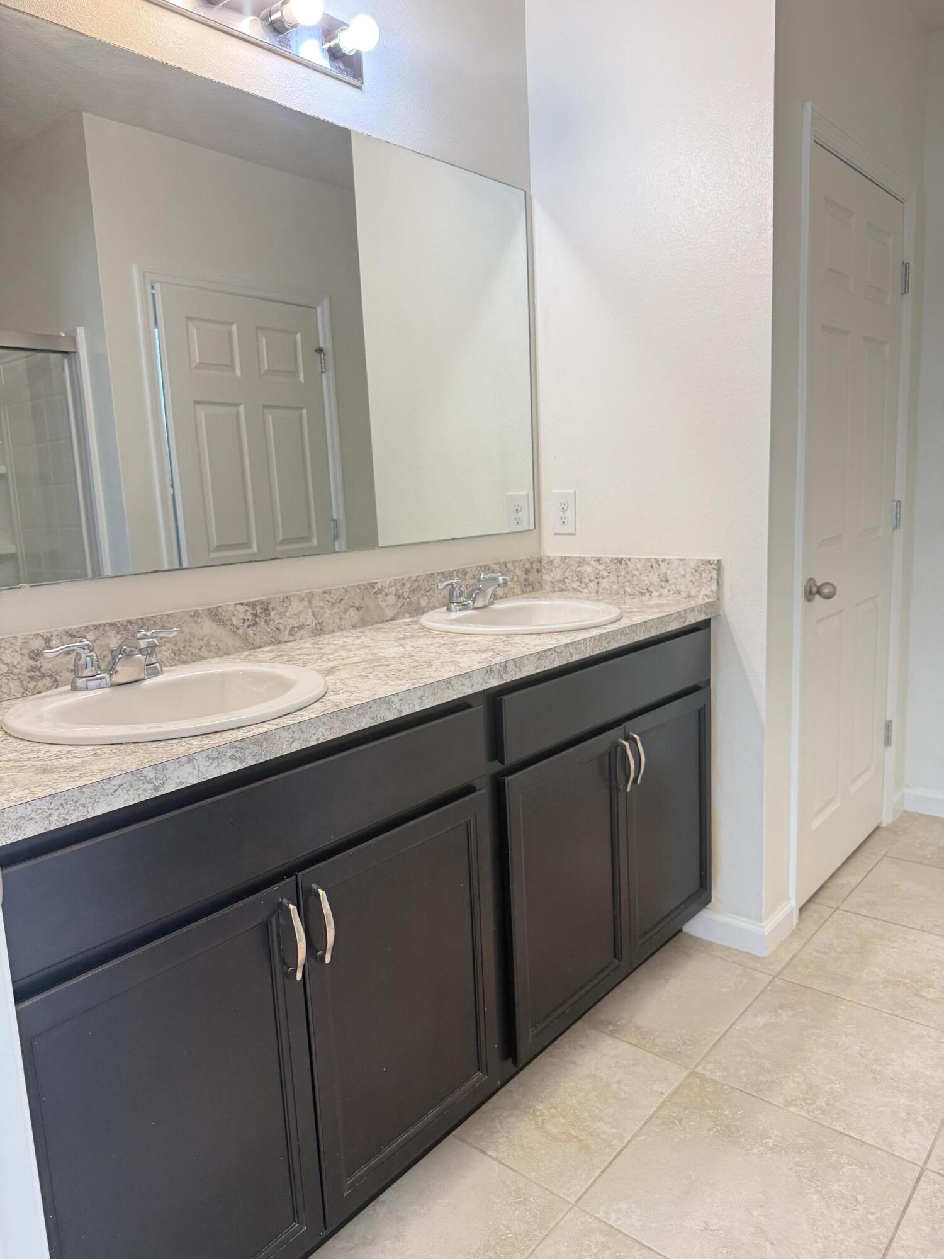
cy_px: 630
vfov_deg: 71.6
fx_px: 873
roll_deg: +1.9
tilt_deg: -9.3
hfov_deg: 56.8
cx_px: 472
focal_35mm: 24
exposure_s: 1/60
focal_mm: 6.76
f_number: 1.78
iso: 160
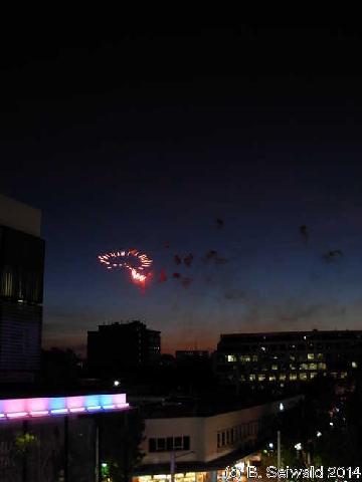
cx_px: 181
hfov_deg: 37.7
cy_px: 241
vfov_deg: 49.0
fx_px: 530
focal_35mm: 38
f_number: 2.9
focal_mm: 6.3
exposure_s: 1/4
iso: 122
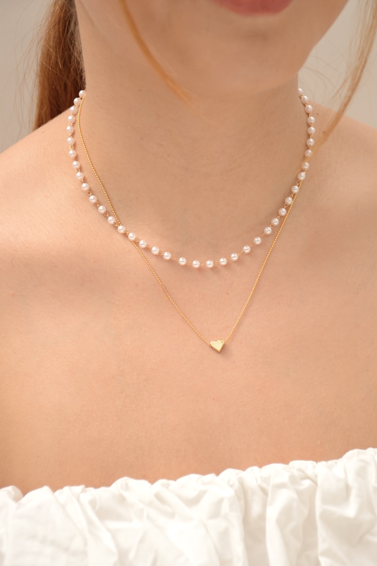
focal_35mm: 99
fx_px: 1555
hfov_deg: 13.8
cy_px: 283
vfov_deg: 20.6
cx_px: 188
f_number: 5.6
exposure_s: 1/500
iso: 500
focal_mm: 66
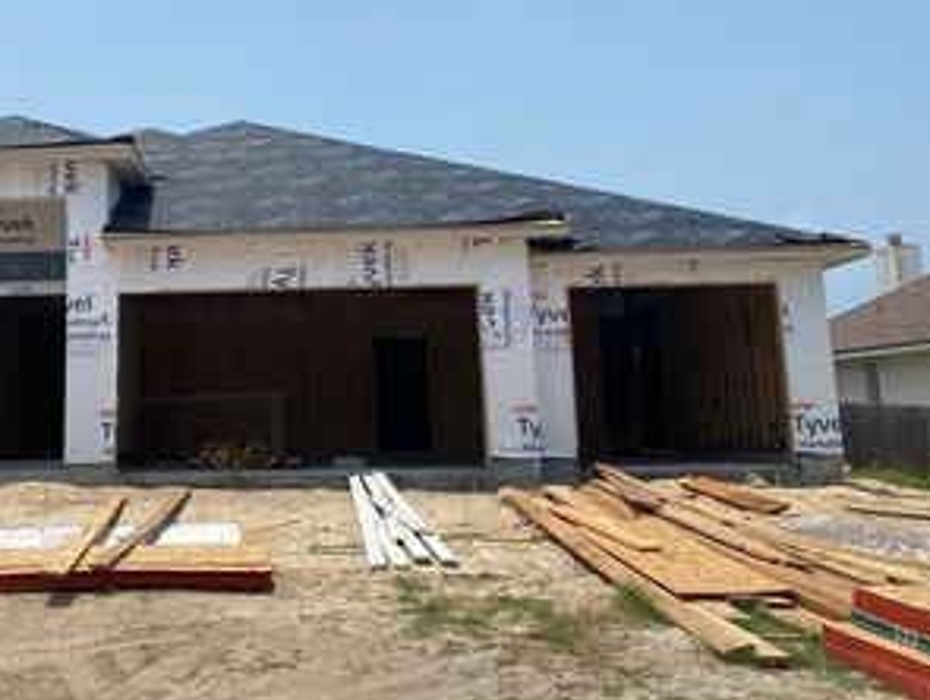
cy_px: 232
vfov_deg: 32.7
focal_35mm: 44
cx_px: 227
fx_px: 1184
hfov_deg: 41.6
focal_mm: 4.25
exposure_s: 1/5025
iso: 32
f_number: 1.8
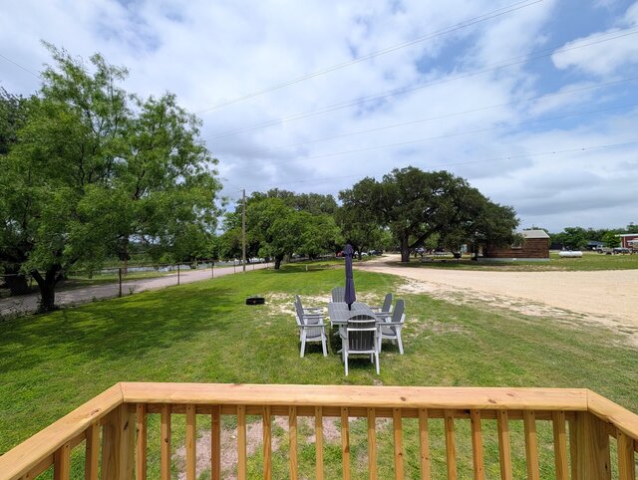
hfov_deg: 110.5
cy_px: 240
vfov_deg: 94.6
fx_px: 222
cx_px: 319
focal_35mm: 12
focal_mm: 2.02
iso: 50
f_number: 1.7
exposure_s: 1/4878
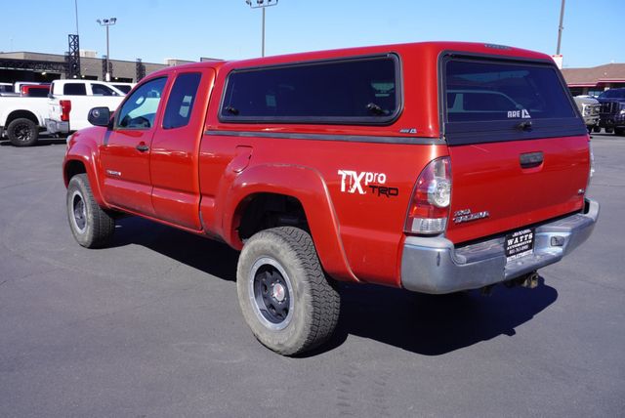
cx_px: 312
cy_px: 209
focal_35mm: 33
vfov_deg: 40.0
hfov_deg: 57.2
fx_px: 573
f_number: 9
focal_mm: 22
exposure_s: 1/125
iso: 100
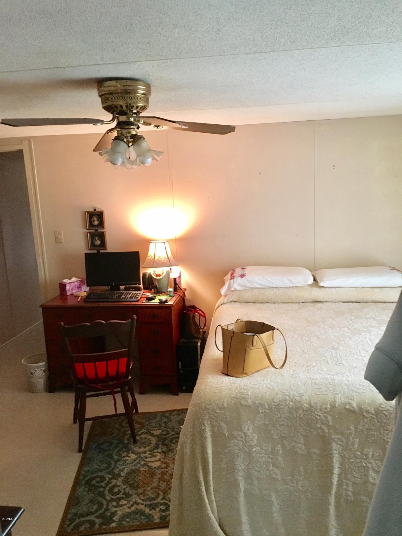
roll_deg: +3.1
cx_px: 201
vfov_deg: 61.7
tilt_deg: -10.4
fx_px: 449
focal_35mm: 29
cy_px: 268
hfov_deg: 48.2
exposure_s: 1/20
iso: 200
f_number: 2.2
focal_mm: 4.15
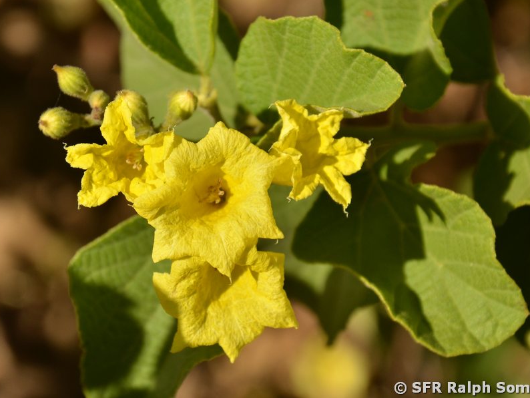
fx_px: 2627
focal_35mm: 172
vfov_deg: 8.7
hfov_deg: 11.5
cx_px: 269
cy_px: 199
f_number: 8
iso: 320
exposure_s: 1/400
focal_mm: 105
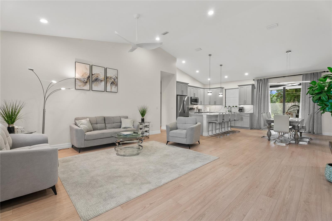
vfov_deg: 73.8
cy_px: 110
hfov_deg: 96.7
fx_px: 148
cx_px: 166
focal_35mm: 16
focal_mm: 16
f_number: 9
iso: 400
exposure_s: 1/6
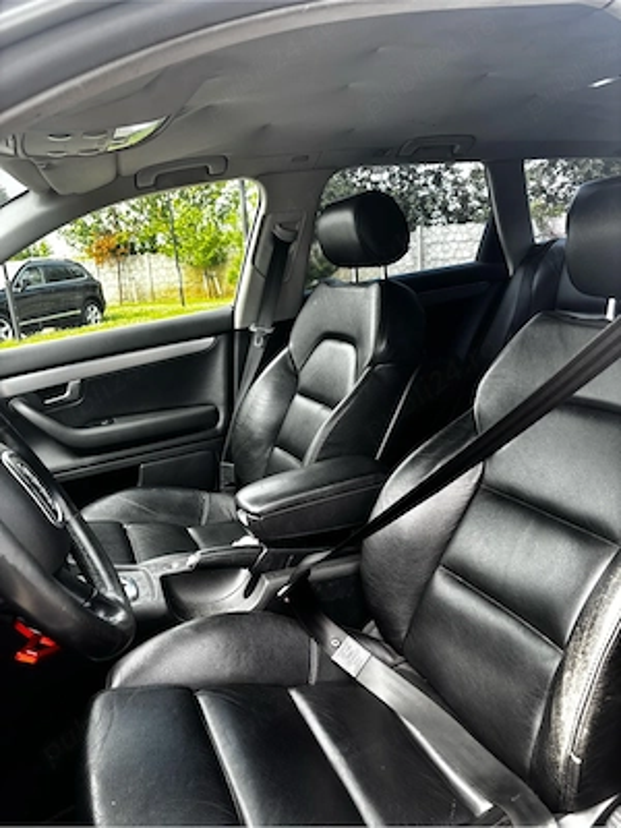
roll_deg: +3.6
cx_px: 310
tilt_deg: -16.4
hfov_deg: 53.1
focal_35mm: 26
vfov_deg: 67.3
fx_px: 622
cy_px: 414
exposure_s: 1/155
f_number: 1.6
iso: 40
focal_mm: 5.96
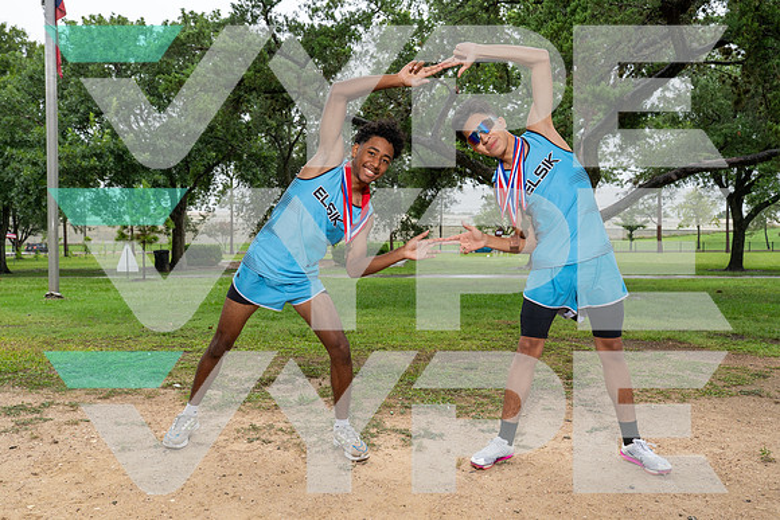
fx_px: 638
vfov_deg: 44.4
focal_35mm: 29
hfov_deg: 62.9
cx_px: 373
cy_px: 259
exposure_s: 1/250
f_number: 6.3
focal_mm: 28
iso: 500
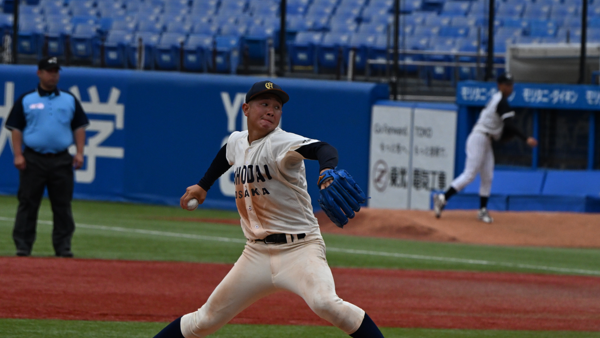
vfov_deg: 2.7
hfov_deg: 4.7
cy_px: 190
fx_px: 7279
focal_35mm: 458
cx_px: 300
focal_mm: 291
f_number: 9
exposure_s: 1/2500
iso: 2500
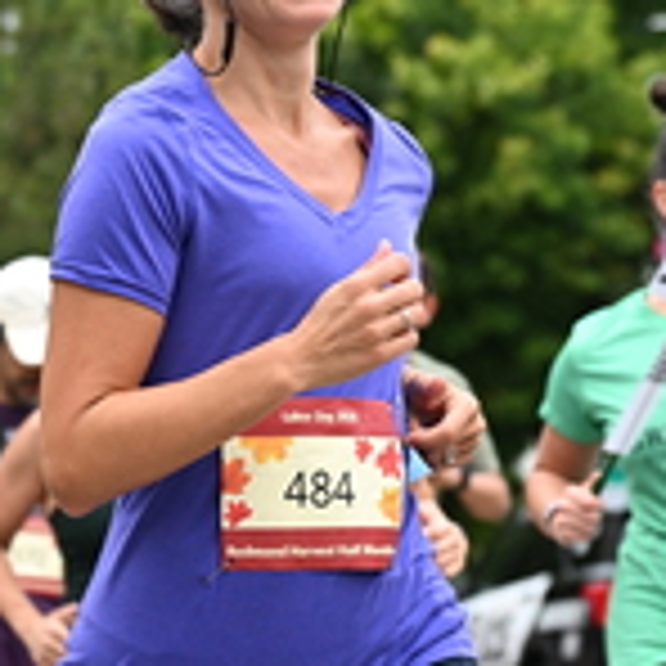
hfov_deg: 7.7
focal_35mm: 227
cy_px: 634
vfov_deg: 7.7
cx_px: -79
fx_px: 4941
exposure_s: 1/800
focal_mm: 72
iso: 1600
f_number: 4
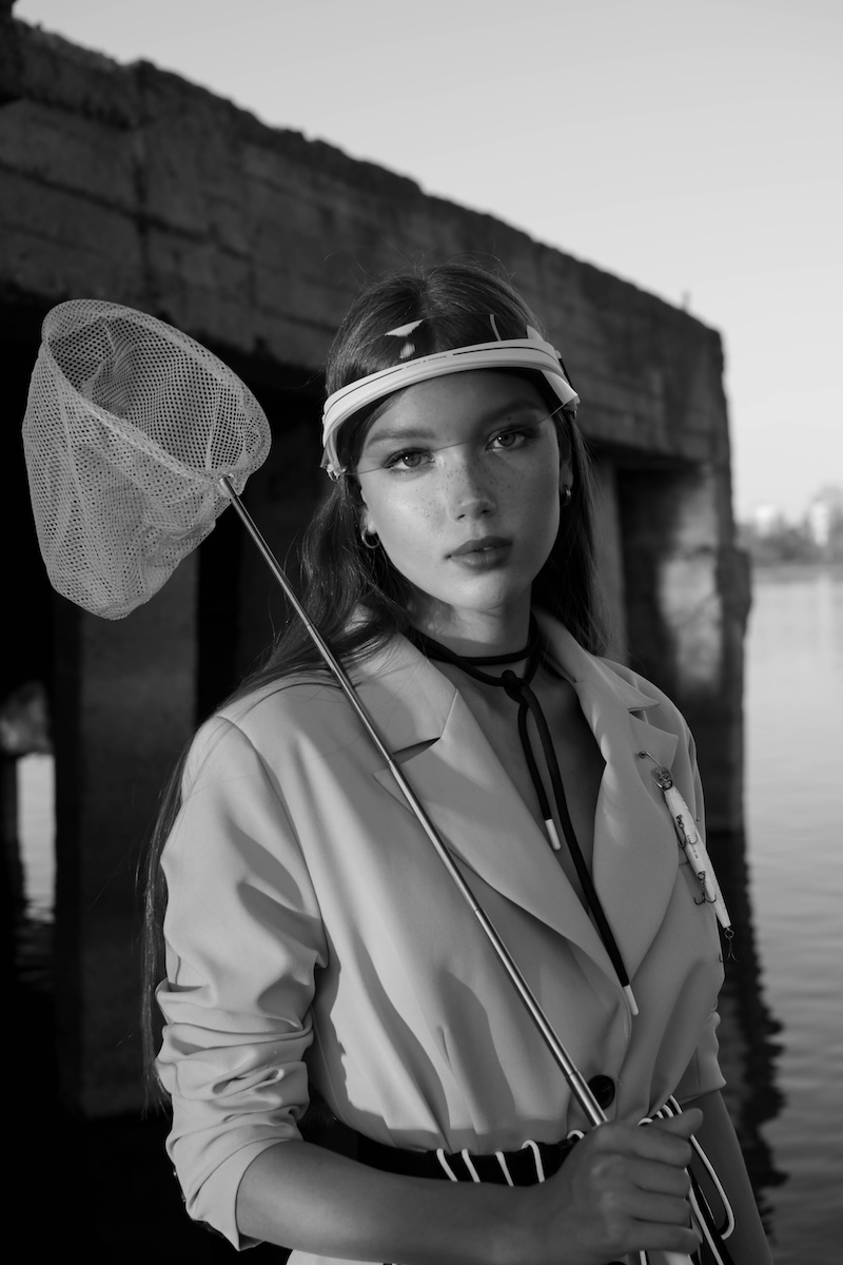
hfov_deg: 25.8
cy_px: 632
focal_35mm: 52
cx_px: 422
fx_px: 1844
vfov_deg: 37.9
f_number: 3.5
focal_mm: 35
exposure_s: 1/125
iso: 100
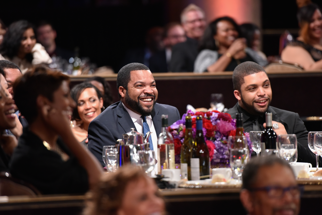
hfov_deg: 9.9
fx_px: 1852
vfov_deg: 6.6
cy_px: 111
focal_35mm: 207
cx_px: 163
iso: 2500
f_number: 4
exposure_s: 1/200
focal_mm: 200
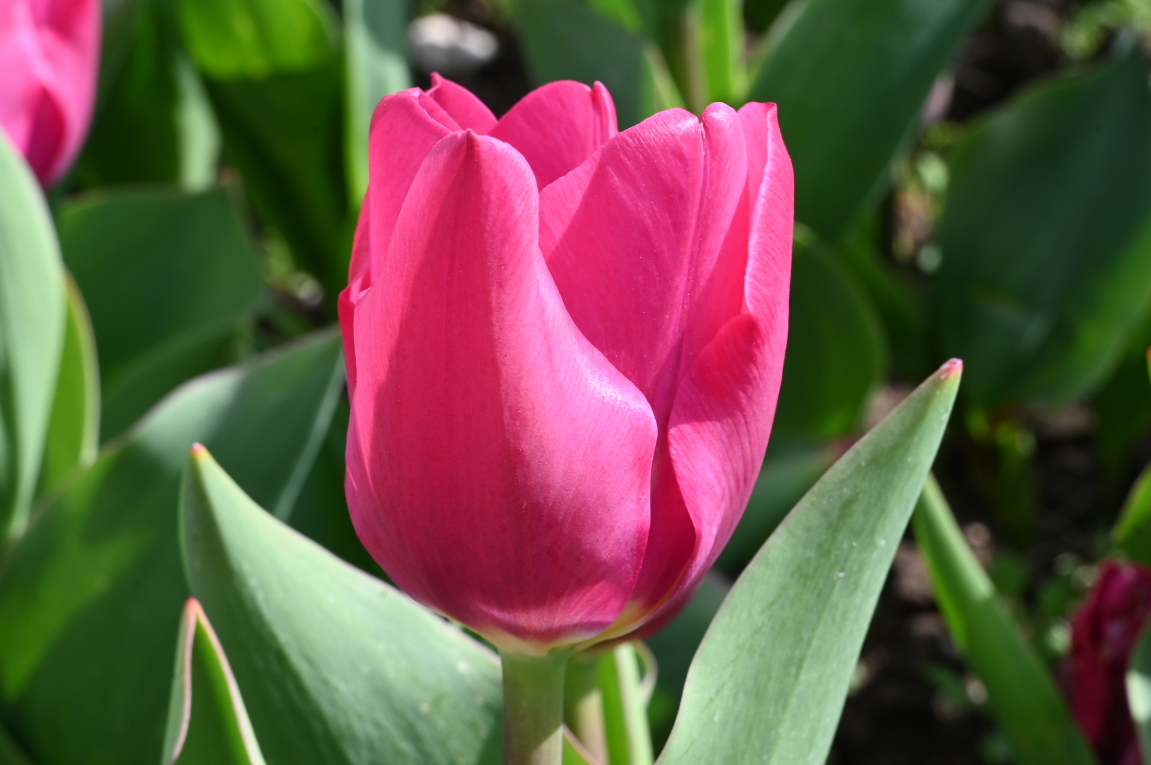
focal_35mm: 52
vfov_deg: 26.0
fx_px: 1661
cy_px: 382
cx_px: 576
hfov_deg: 38.2
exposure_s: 1/60
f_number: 16
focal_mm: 52
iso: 200
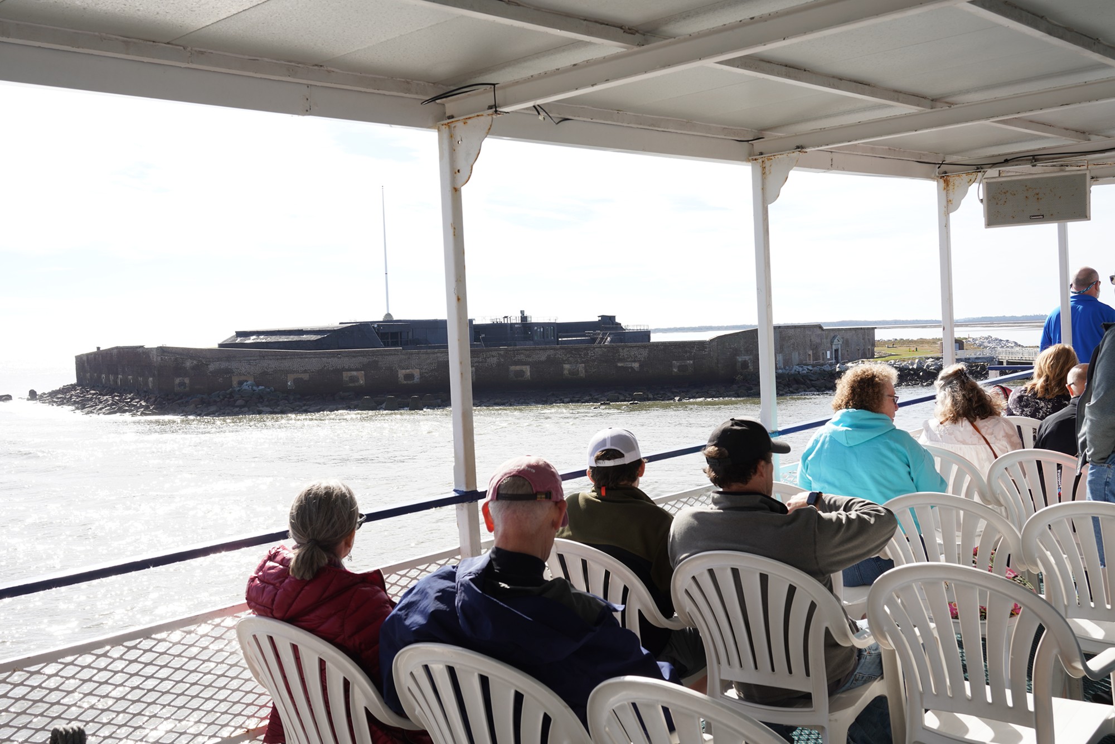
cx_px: 558
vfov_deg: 36.9
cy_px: 372
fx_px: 1115
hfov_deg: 53.1
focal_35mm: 36
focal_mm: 36
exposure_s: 1/100
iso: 100
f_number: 10
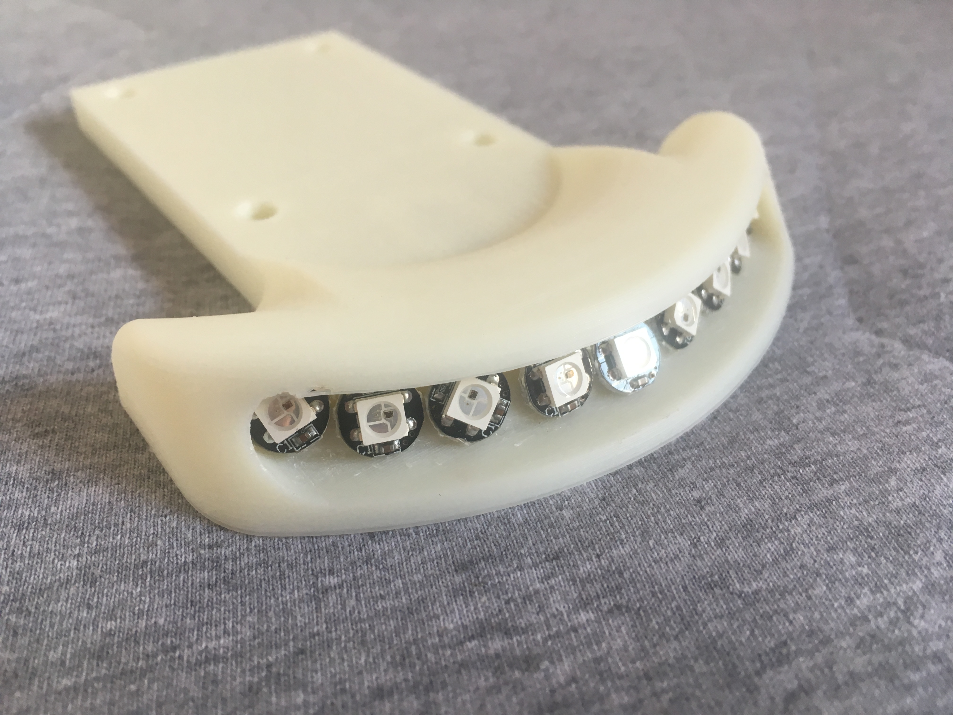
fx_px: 798
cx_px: 476
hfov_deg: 61.7
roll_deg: -3.8
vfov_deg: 48.2
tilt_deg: -37.6
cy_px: 358
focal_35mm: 29
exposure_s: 1/30
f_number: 2.2
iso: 50
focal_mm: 4.15
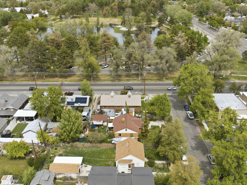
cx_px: 116
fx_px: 242
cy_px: 103
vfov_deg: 41.7
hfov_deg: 53.9
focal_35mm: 34
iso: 110
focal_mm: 12.3
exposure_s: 1/1600
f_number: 2.8
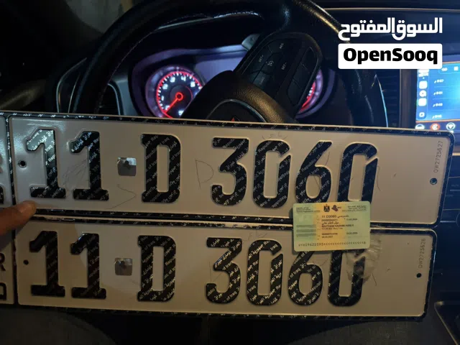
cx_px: 230
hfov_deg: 71.6
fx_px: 319
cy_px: 172
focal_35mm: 24
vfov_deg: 56.8
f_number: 1.78
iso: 1250
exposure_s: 1/25
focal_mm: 6.76
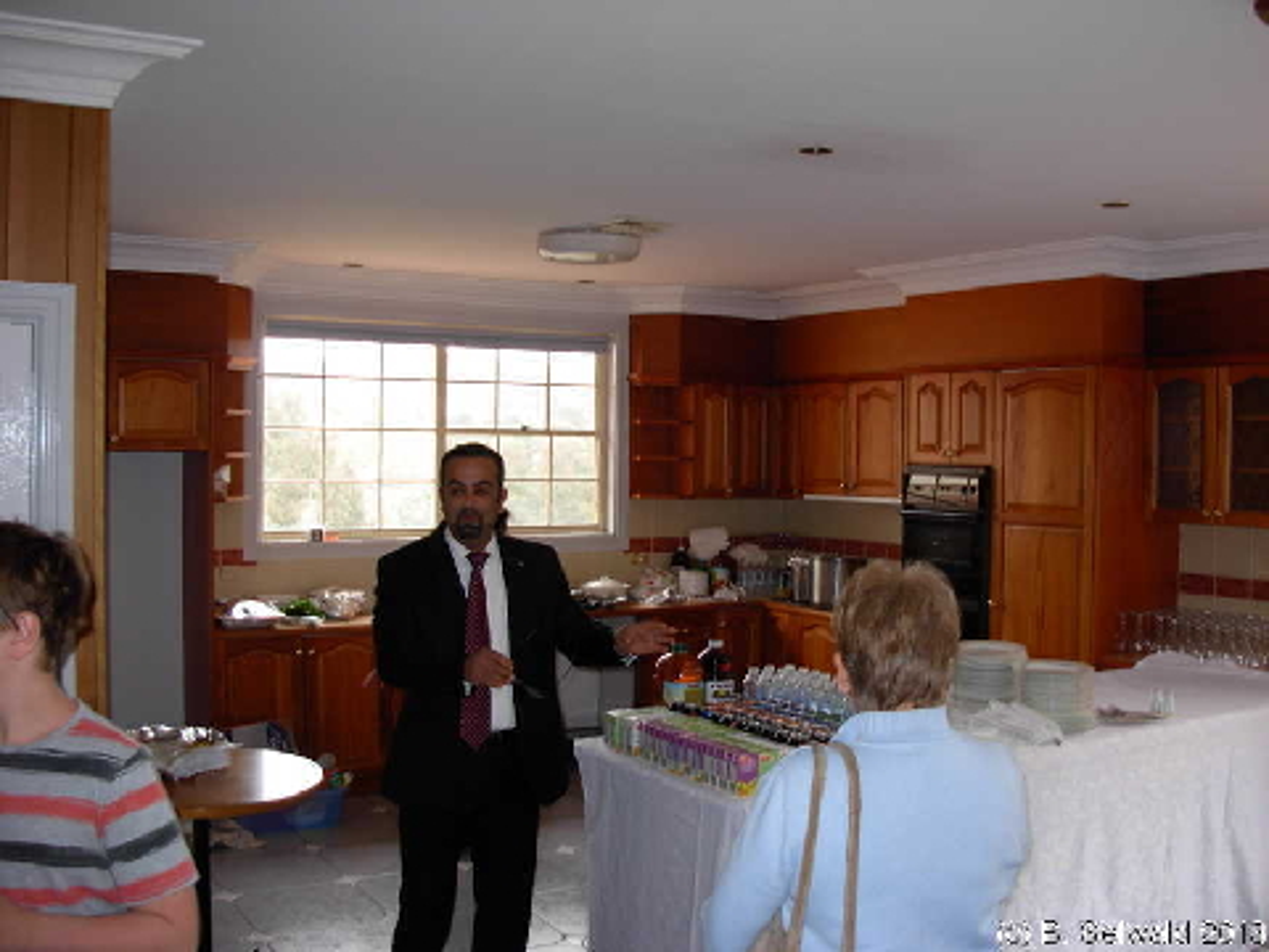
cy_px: 476
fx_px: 1393
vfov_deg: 37.7
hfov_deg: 49.0
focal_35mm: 38
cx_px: 634
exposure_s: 1/60.4
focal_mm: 6.3
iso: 79
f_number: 2.9
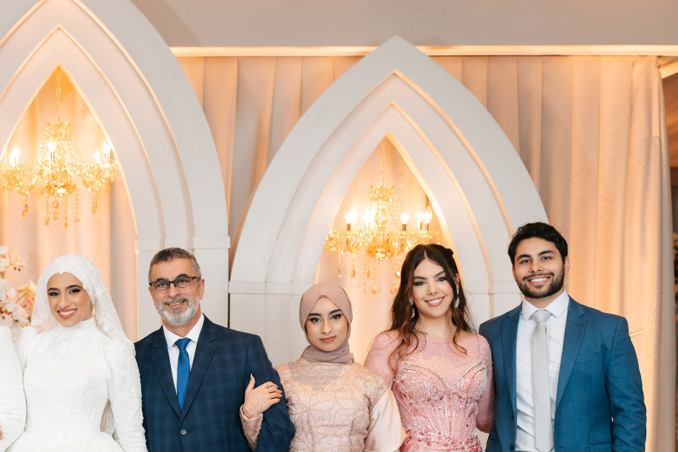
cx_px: 41
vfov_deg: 14.5
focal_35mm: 93
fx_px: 1751
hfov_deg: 21.3
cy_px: 460
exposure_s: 1/200
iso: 250
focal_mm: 45
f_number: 2.8
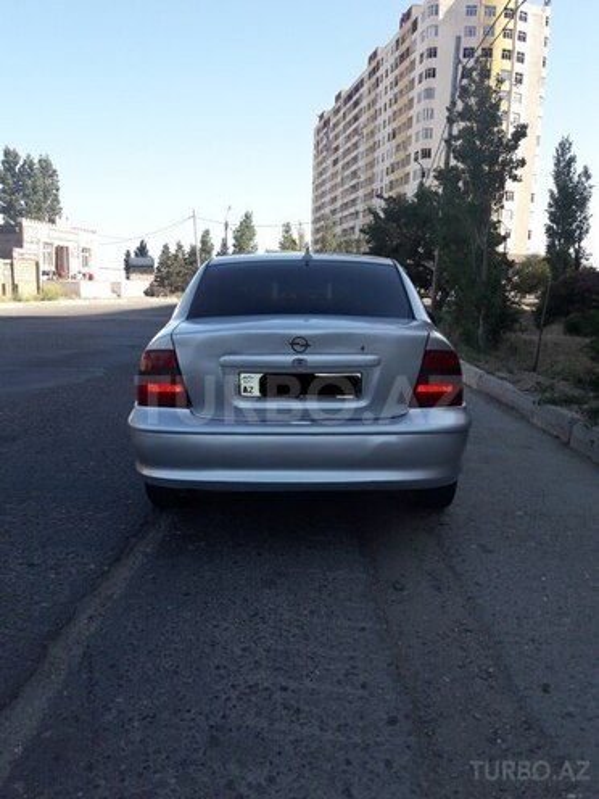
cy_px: 400
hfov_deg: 49.7
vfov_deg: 63.4
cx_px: 300
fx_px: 646
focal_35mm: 28
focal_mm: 3.7
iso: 40
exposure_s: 1/663
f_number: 1.9
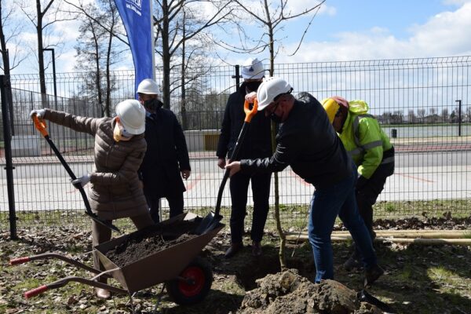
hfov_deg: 57.2
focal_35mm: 33
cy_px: 157
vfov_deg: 40.0
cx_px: 236
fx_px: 432
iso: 200
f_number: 9
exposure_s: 1/320
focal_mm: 22
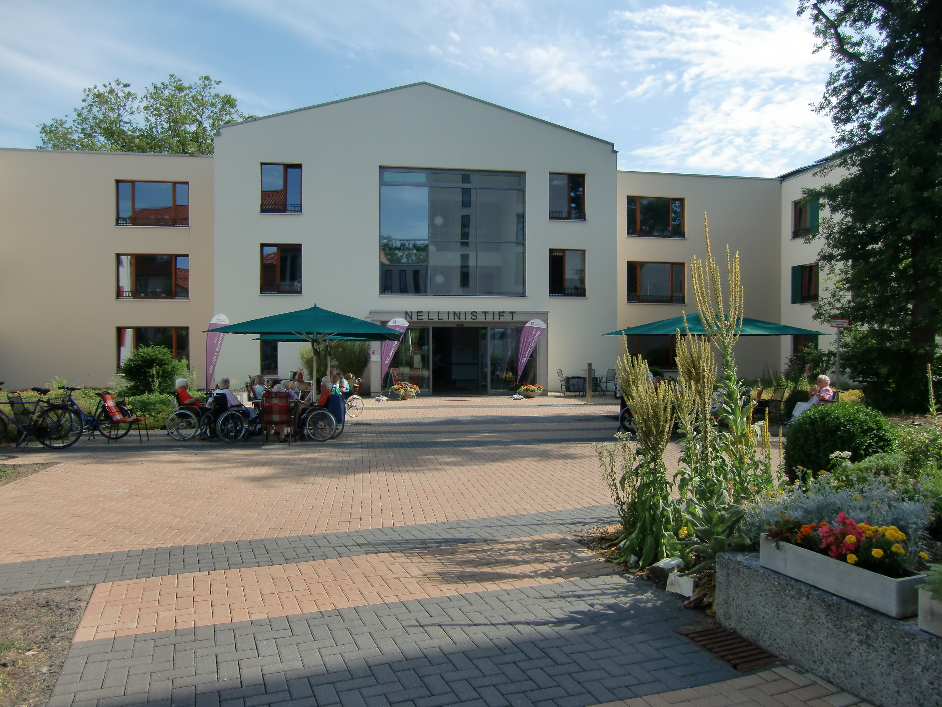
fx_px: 653
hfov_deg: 71.6
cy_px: 354
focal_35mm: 24
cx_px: 471
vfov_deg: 56.8
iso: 64
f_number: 3.2
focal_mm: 4.3
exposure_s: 1/640
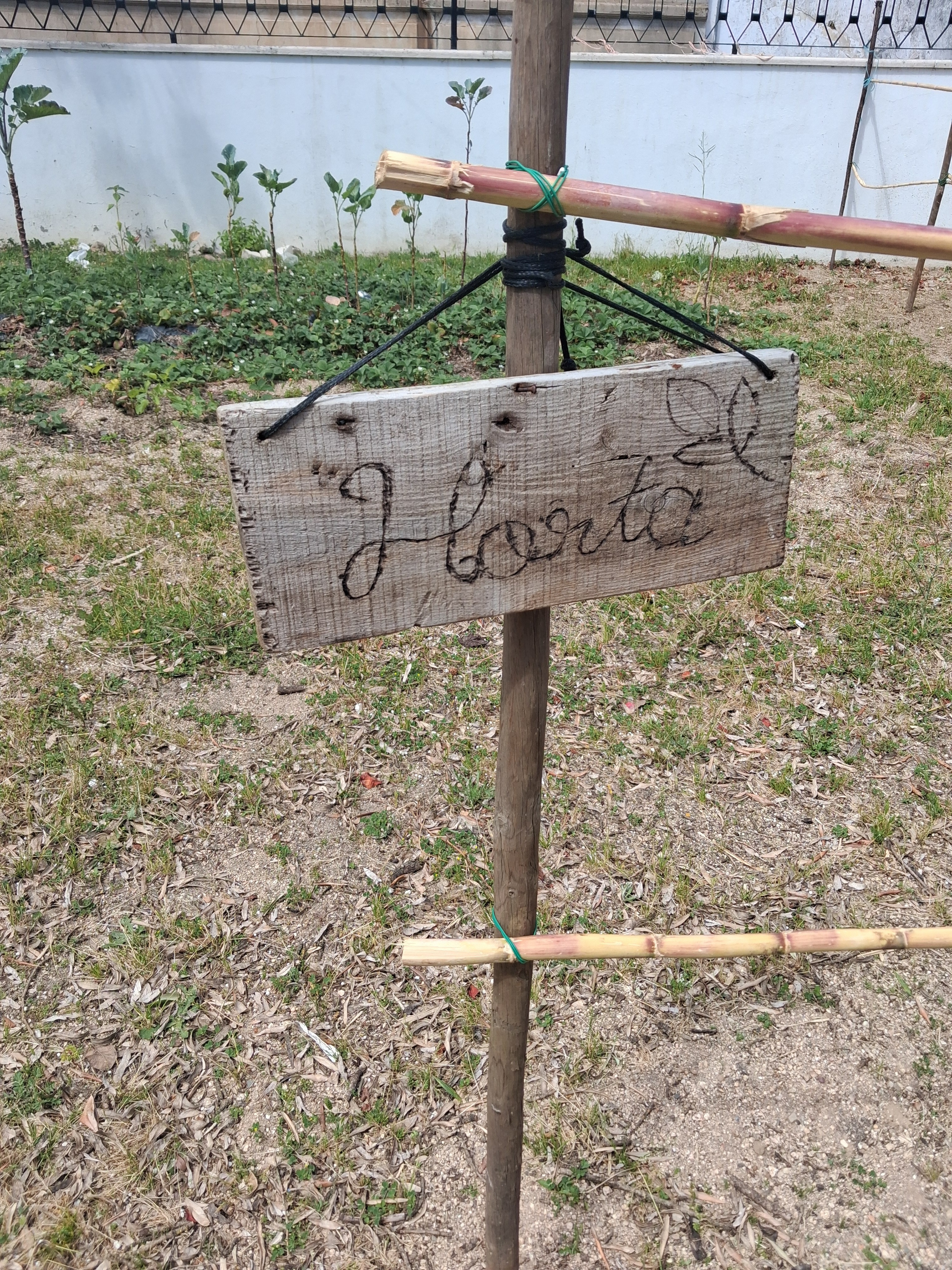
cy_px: 635
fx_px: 990
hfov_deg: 51.4
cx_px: 476
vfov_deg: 65.3
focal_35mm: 27
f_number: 1.8
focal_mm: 4
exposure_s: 1/367
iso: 25
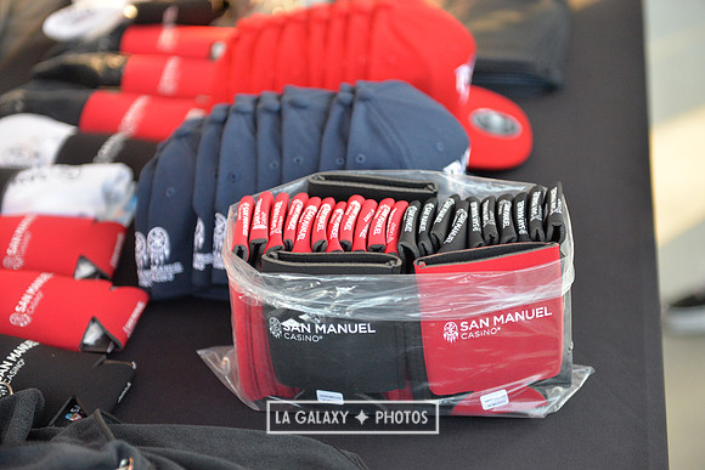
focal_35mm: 70
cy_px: 235
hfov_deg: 28.8
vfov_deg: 19.5
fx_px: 1371
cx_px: 352
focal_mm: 70
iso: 3200
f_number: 2.8
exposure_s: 1/1000
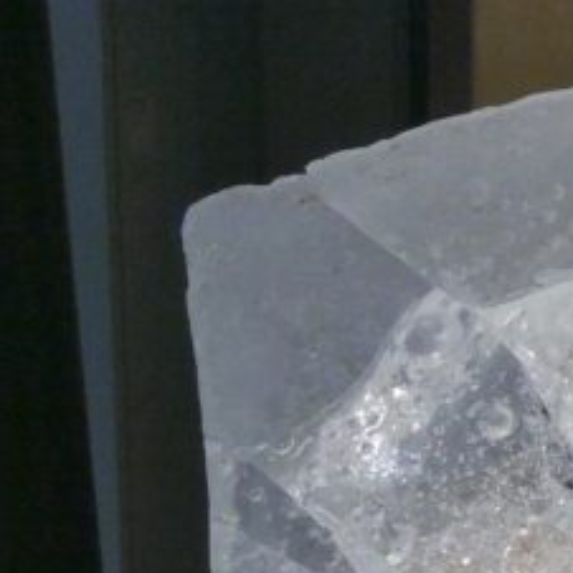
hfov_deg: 12.1
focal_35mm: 128
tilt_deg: -13.7
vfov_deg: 13.0
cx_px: 1136
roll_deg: -2.7
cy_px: 828
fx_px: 2397
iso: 40
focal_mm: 3.3
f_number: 2.4
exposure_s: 1/60
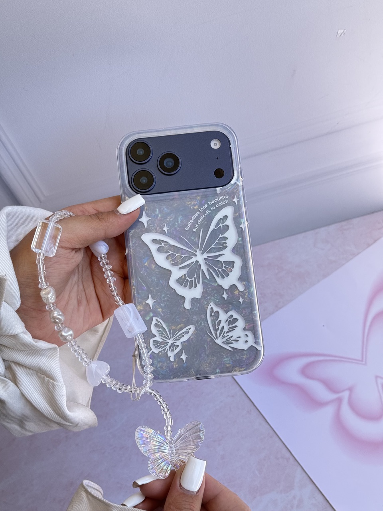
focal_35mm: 48
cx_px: 192
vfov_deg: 39.7
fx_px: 708
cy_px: 256
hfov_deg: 30.3
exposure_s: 1/405
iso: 64
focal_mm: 6.76
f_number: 1.78
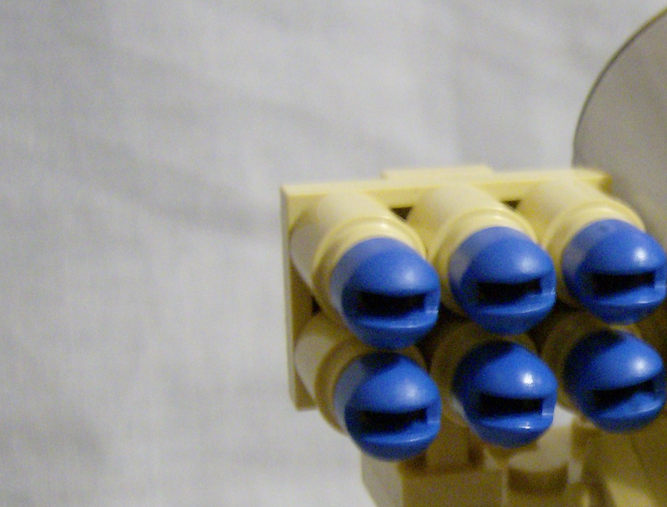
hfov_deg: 21.6
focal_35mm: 86
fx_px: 1665
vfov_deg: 17.2
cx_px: 720
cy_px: 374
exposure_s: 1/6.35
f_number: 2.8
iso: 200
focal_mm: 6
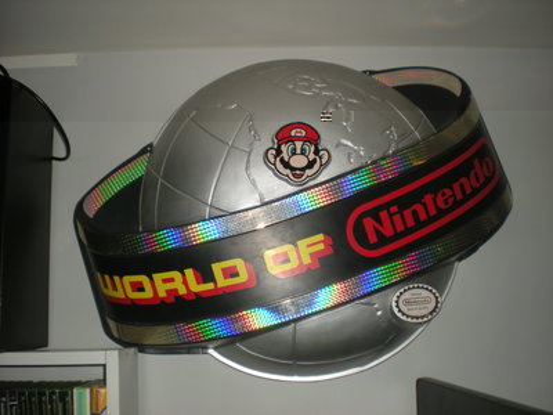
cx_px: 276
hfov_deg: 49.0
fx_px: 607
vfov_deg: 37.7
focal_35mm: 38
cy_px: 208
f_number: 3.1
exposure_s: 1/60
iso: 64
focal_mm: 6.3
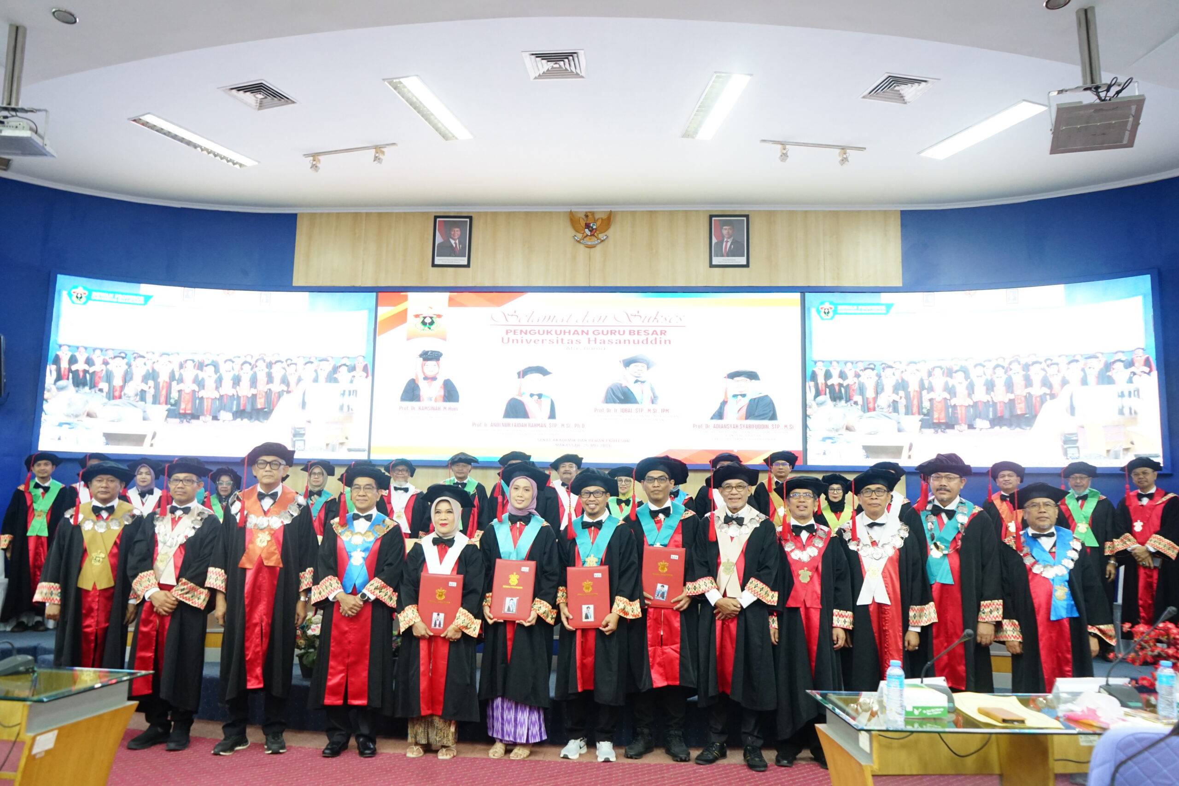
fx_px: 917
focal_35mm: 28
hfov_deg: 65.5
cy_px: 393
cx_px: 590
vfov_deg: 46.4
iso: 2500
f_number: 5
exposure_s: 1/30
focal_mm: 28
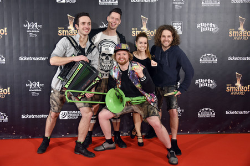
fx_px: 264
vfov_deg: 35.0
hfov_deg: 50.7
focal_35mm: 38
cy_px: 83
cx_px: 125
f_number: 5.6
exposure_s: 1/160
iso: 1000
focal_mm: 38
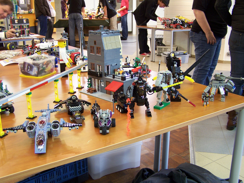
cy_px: 92
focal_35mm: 38
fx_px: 268
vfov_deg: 37.7
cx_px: 122
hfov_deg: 49.0
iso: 80
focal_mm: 6.3
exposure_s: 1/3
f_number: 2.8
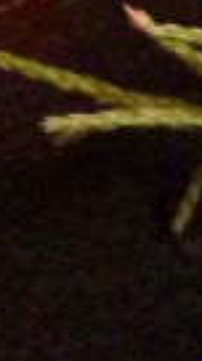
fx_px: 2536
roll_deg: +1.6
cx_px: 938
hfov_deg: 4.1
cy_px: -871
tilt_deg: -31.7
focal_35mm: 265
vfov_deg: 7.0
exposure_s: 1/20
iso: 250
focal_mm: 4.12
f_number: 2.4
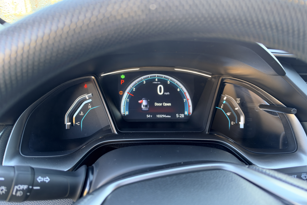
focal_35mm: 25
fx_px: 213
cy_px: 96
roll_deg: -0.7
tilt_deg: -20.2
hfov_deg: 71.5
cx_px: 154
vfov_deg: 51.2
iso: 320
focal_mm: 6.93
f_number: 1.8
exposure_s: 1/121
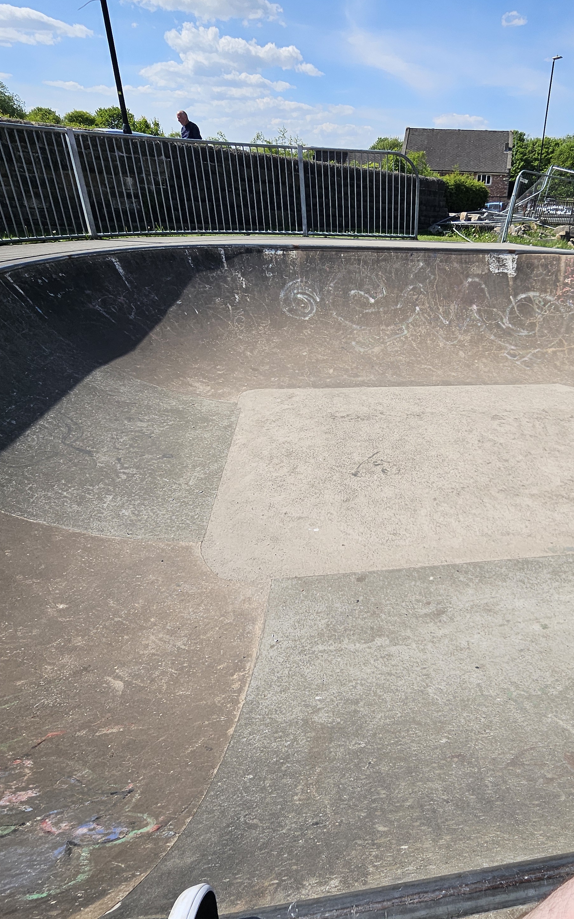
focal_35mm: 19
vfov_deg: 88.0
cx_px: 416
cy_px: 446
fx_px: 476
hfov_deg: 59.5
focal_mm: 1.7
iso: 32
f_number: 2.2
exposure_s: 1/1742
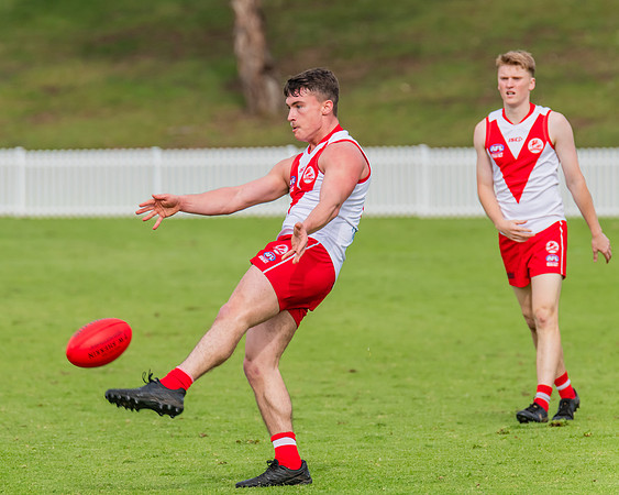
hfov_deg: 3.6
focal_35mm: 538
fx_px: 9858
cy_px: 219
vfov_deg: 2.9
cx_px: 199
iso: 800
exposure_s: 1/1600
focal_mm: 420
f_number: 7.1
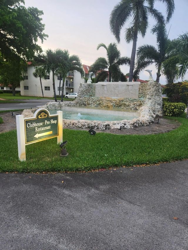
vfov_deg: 73.9
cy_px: 125
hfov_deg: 58.9
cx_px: 94
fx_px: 167
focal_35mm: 23
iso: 40
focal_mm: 5.4
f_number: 1.8
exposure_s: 1/180
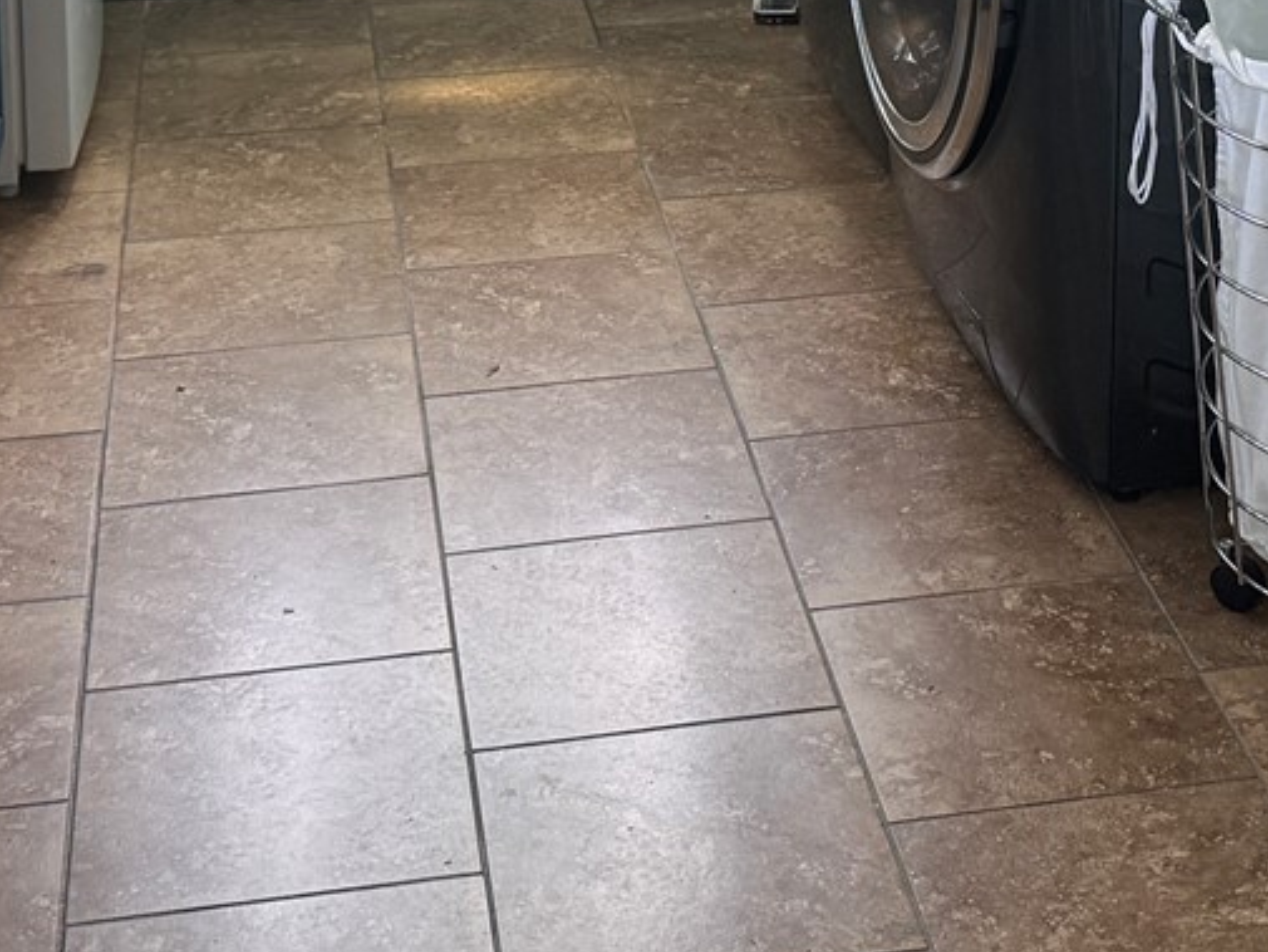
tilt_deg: -13.5
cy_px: -334
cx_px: 856
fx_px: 2785
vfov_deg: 17.9
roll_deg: -1.0
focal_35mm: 76
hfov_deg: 25.5
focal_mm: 6.76
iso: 160
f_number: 1.78
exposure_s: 1/120
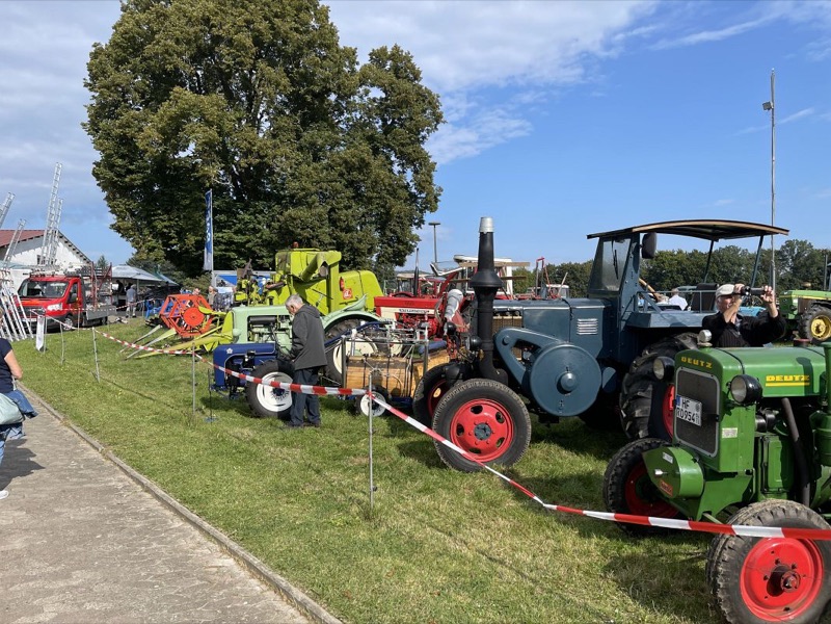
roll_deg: +0.4
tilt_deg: -1.2
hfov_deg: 67.3
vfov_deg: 53.1
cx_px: 416
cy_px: 312
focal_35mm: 26
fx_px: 624
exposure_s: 1/2660
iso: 32
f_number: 1.6
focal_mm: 5.1
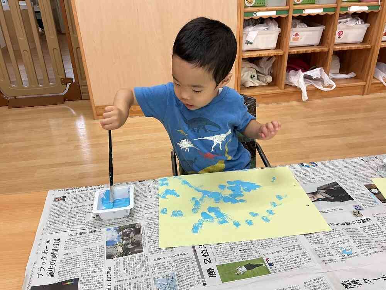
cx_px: 193
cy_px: 145
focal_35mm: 29
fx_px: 323
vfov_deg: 48.2
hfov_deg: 61.7
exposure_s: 1/120
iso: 64
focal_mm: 3
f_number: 1.8
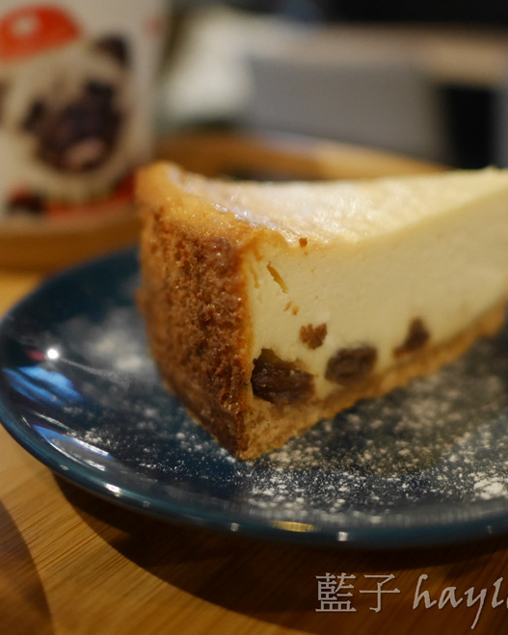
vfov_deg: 45.8
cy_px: 312
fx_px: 752
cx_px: 257
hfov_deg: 37.3
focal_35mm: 40
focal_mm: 15
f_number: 1.7
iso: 1600
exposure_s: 1/60
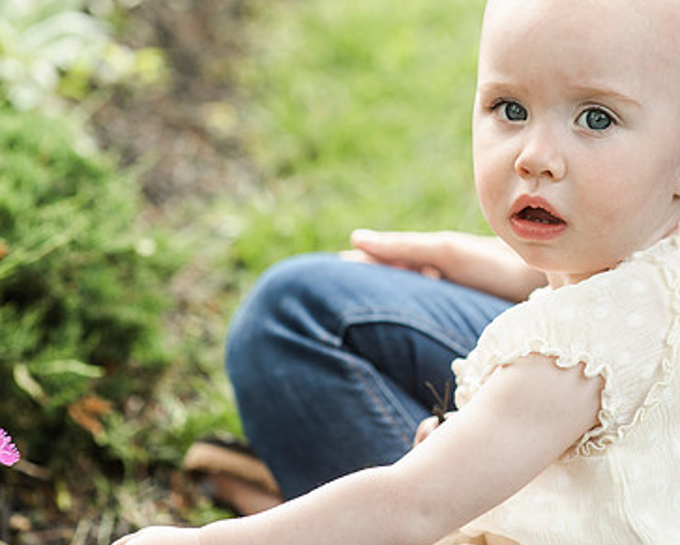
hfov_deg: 14.6
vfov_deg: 11.7
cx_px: 406
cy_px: 246
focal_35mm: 132
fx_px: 2659
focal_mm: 85
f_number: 3.5
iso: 800
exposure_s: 1/1000
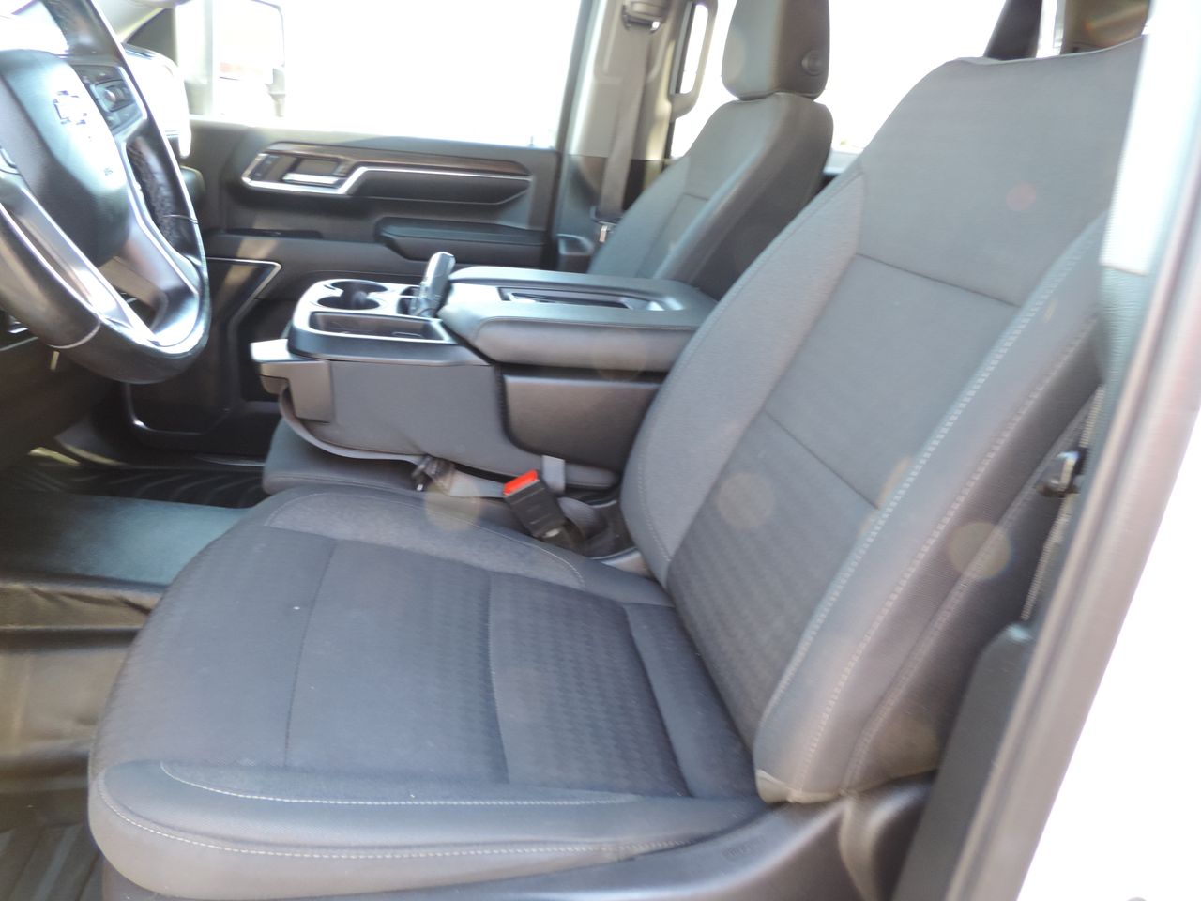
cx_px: 600
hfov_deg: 71.6
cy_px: 450
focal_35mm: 24
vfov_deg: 56.8
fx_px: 833
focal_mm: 4.3
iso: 220
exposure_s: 1/30
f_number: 3
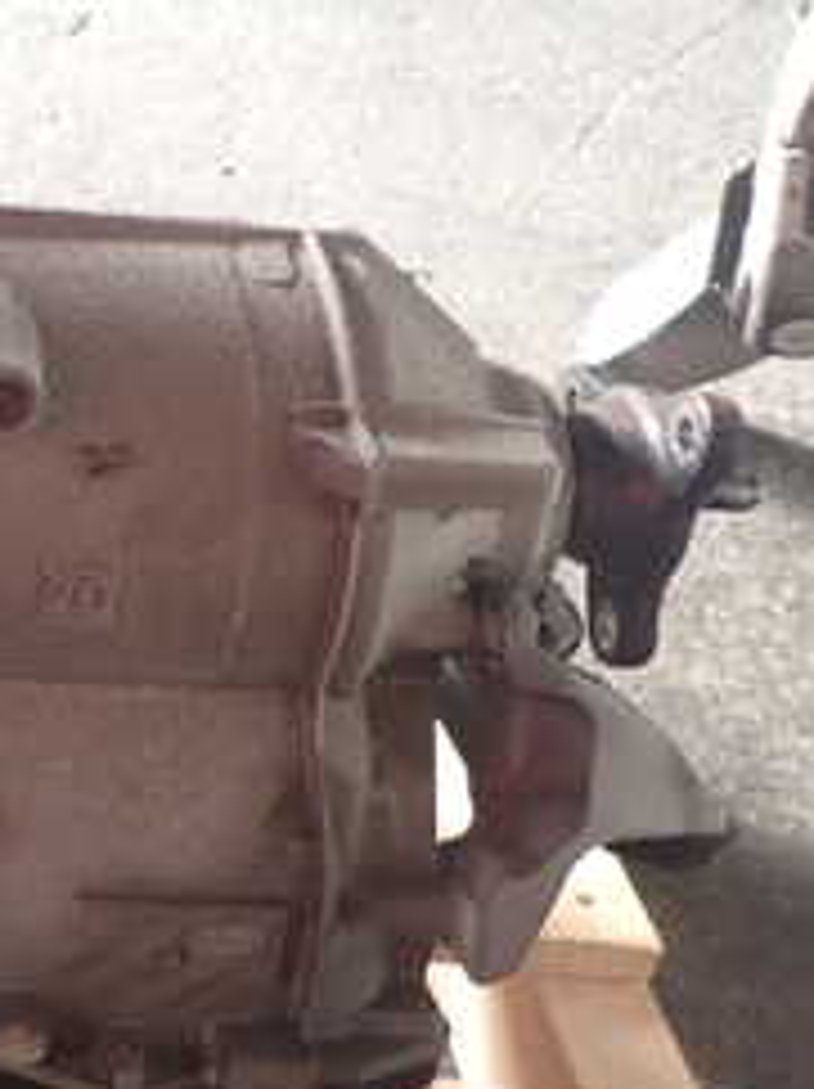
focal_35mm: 62
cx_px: -414
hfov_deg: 20.2
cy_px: 364
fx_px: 1947
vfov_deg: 31.0
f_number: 2
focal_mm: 4.5
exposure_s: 1/60
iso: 125
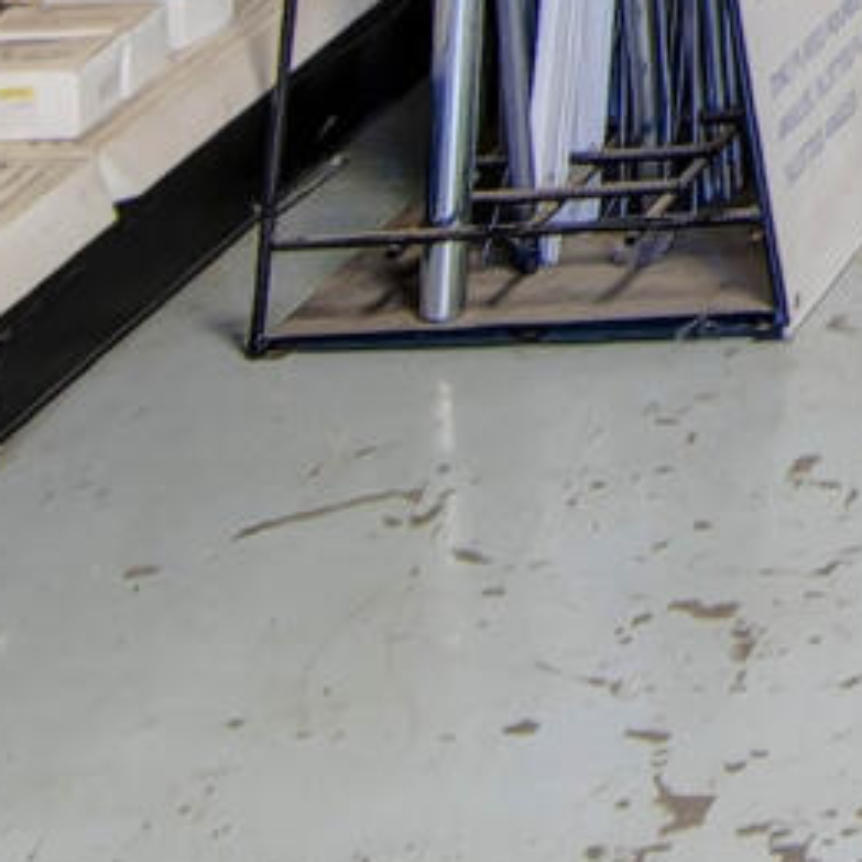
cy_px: -1286
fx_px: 4395
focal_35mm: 156
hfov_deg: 9.1
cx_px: 2583
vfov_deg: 9.7
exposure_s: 1/2.5
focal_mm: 16
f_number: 6.3
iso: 100
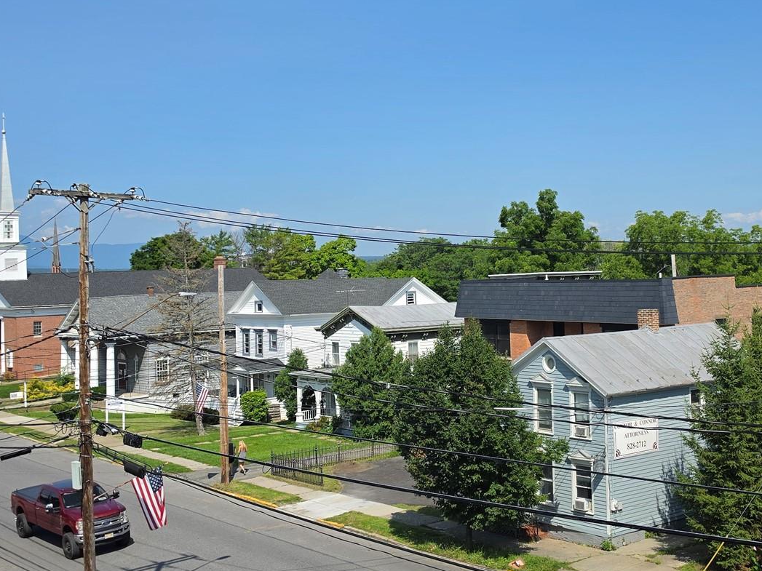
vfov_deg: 32.1
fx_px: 990
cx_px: 426
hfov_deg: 42.0
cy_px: 254
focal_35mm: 45
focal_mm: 6.5
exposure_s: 1/7622
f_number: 1.4
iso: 64
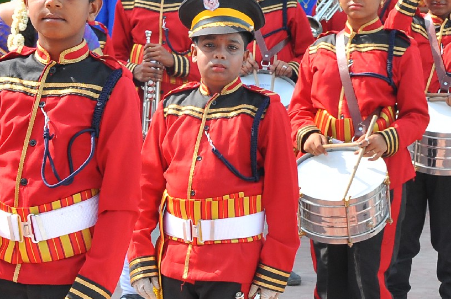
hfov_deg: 13.6
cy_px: 234
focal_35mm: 150
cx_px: 364
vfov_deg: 9.1
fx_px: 1877
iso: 200
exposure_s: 1/125
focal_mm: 34
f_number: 10
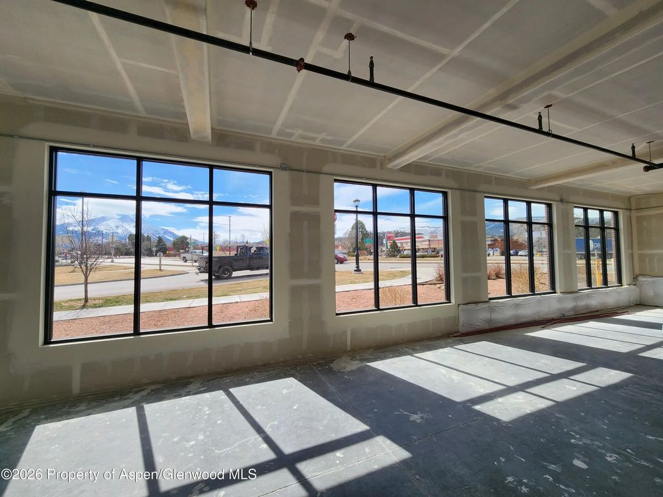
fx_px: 249
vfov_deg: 89.9
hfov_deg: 106.2
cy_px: 248
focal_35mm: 13
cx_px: 332
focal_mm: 2.2
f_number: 2.2
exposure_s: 1/1202
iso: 50
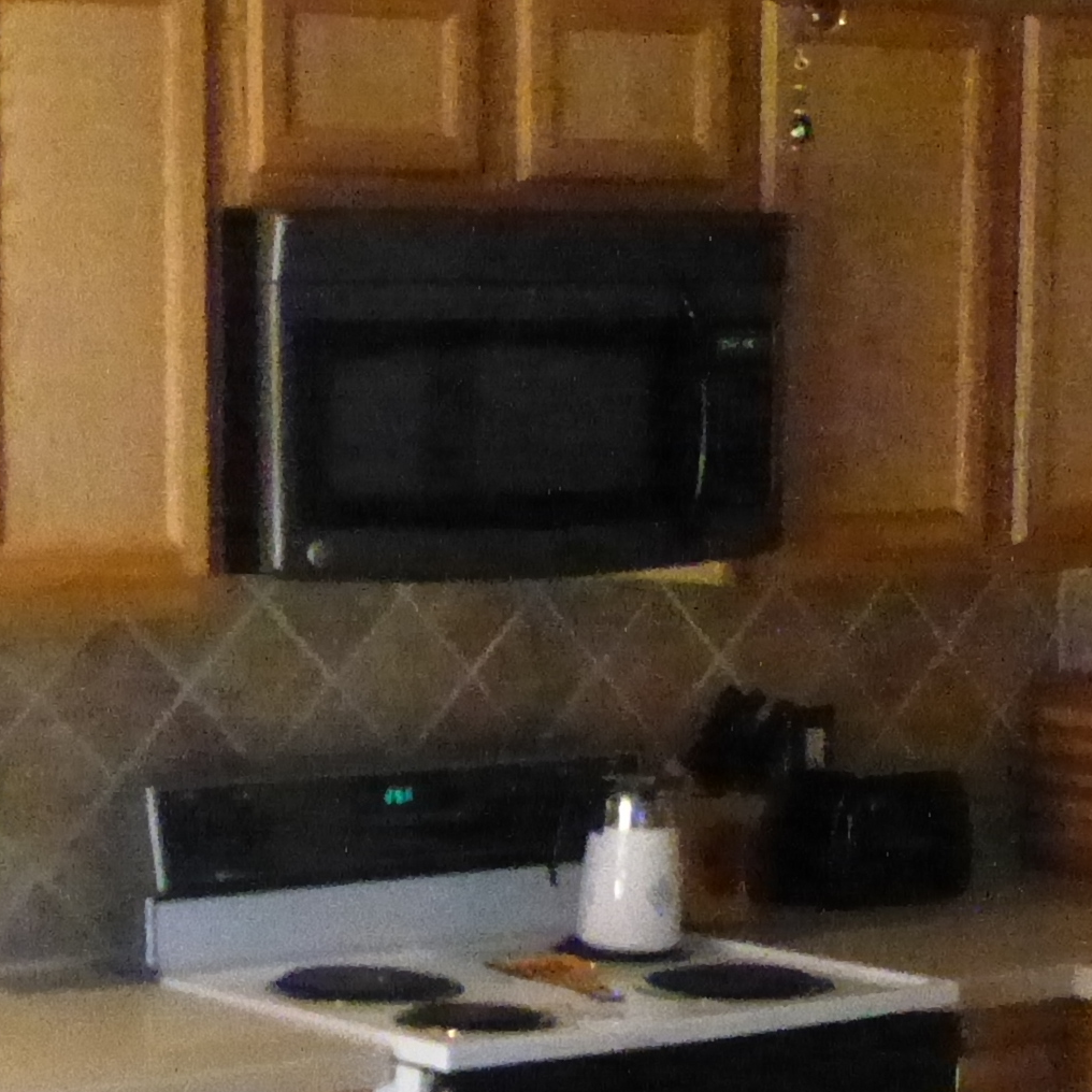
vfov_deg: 18.3
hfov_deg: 18.1
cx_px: 51
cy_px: 897
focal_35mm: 94
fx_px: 3355
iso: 3200
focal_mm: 4.5
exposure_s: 1/250
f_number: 3.1
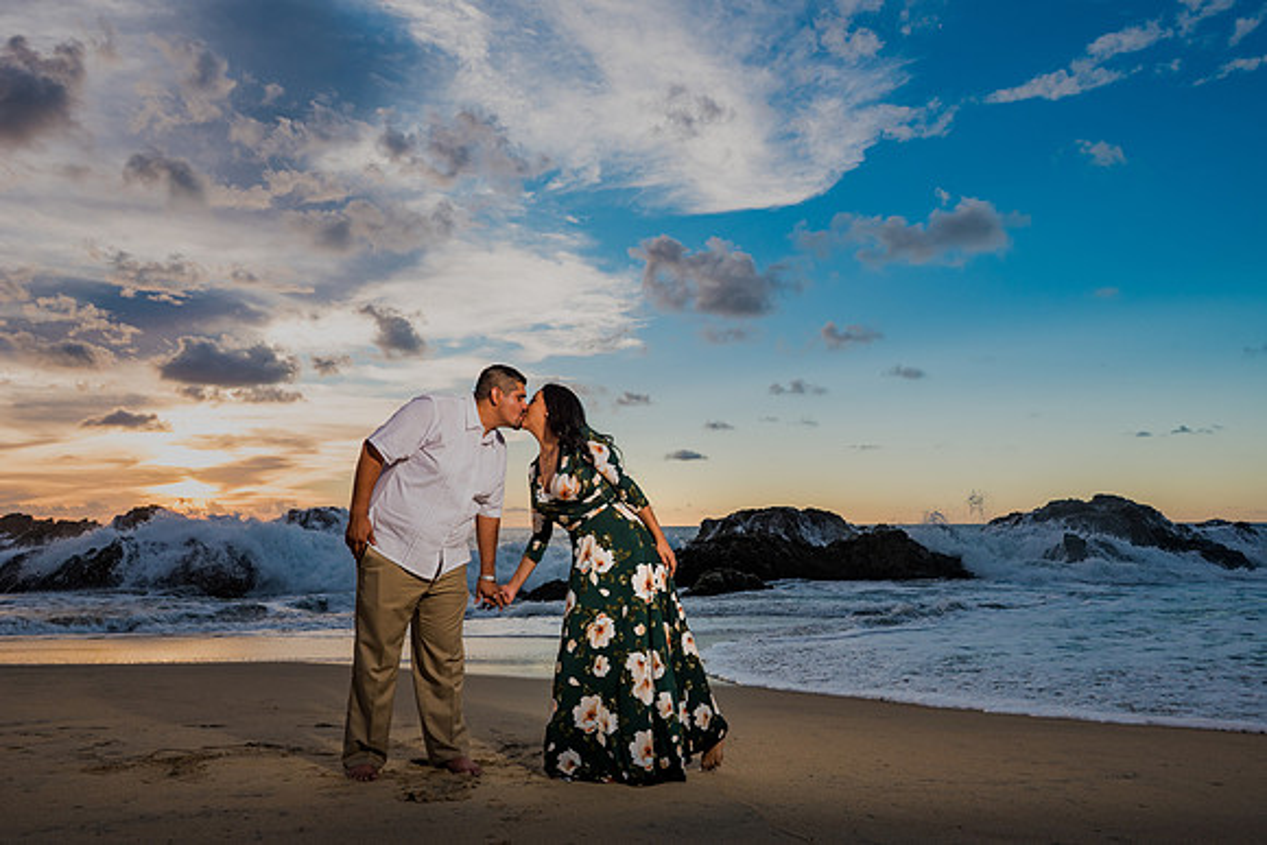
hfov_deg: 69.4
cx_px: 634
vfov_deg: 49.6
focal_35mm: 26
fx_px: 915
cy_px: 422
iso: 200
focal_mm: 26
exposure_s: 1/250
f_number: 5
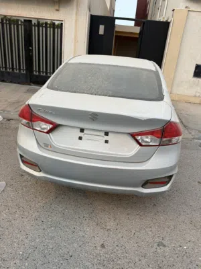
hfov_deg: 56.8
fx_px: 186
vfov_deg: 71.6
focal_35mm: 24
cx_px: 100
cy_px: 134
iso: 100
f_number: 1.78
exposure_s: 1/50
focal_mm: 6.76
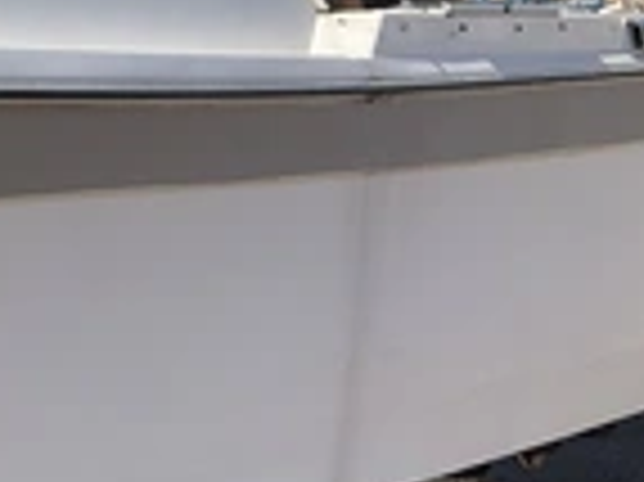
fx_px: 1506
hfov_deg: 21.3
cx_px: -243
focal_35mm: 81
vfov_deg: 17.9
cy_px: 36
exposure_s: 1/1675
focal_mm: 3
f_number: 1.8
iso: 25
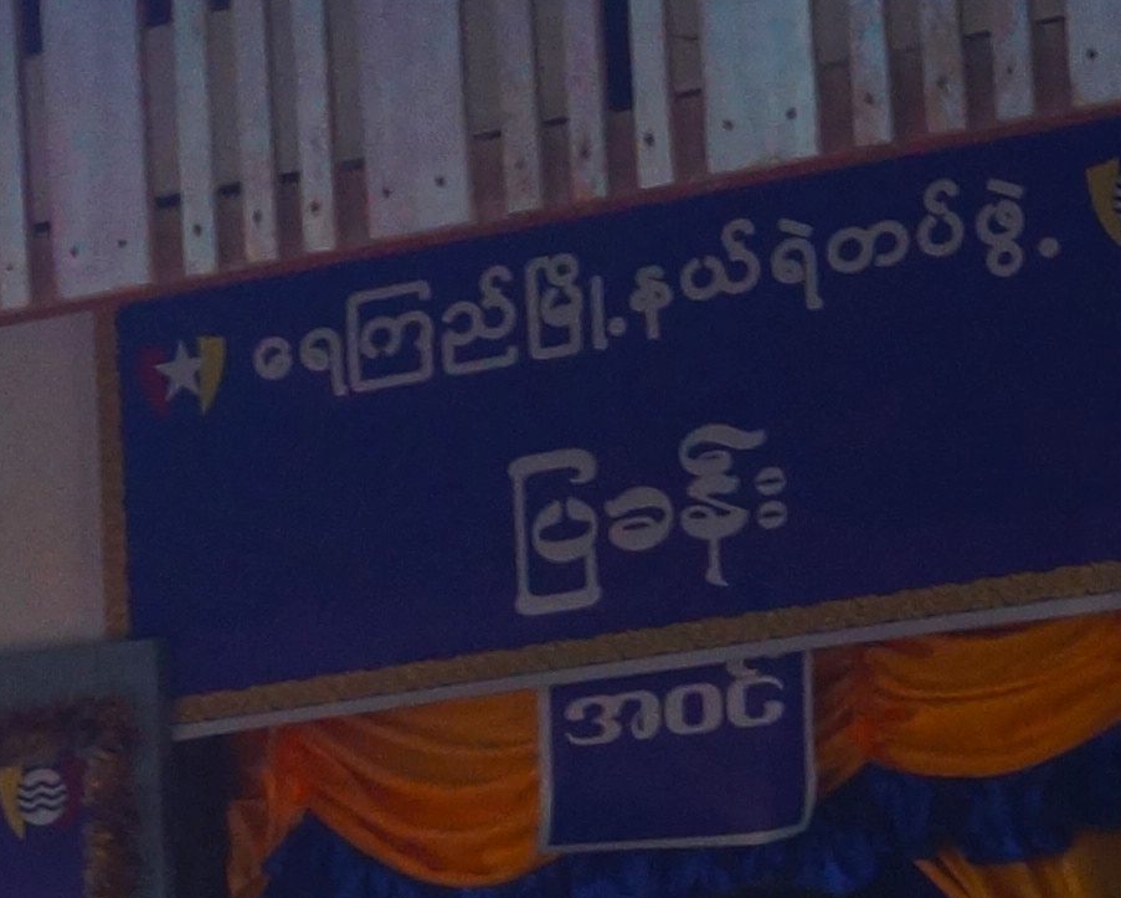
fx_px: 5078
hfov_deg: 10.6
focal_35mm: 153
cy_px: 1432
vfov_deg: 9.7
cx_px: -1687
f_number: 7.1
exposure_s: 1/200
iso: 400
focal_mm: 18
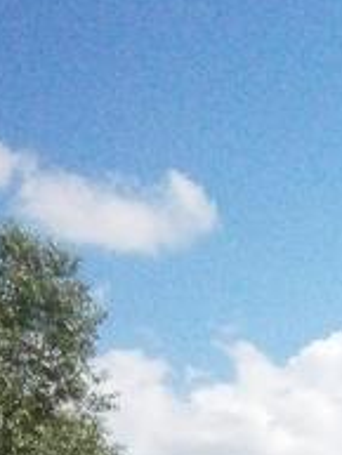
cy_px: 700
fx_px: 1592
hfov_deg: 12.1
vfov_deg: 15.0
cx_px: 364
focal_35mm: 121
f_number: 8
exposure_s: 1/1600
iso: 800
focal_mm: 4.7
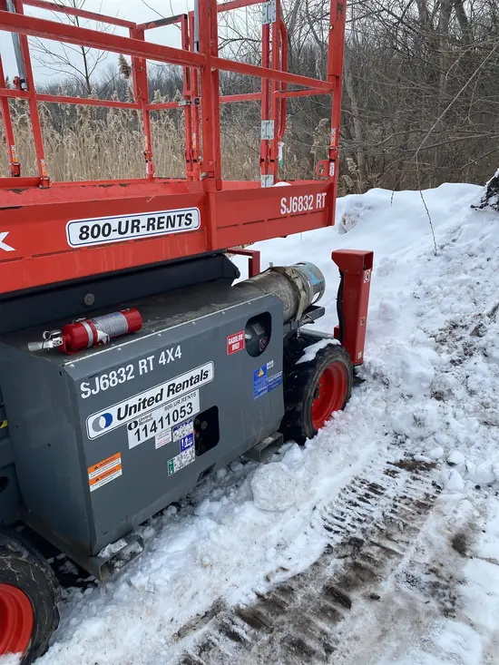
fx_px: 500
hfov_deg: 53.1
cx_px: 250
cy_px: 332
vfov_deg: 67.3
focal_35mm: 26
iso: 32
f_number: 1.8
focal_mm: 4.25
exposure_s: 1/981
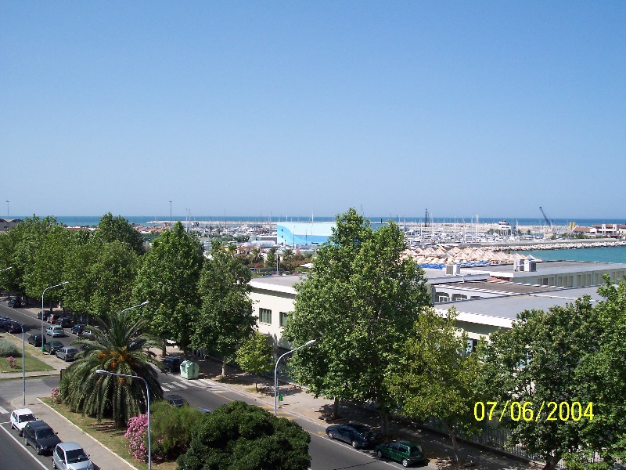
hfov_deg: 49.0
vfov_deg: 37.7
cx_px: 313
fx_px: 687
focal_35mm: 38
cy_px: 235
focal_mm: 8
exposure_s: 1/700
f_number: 4.8
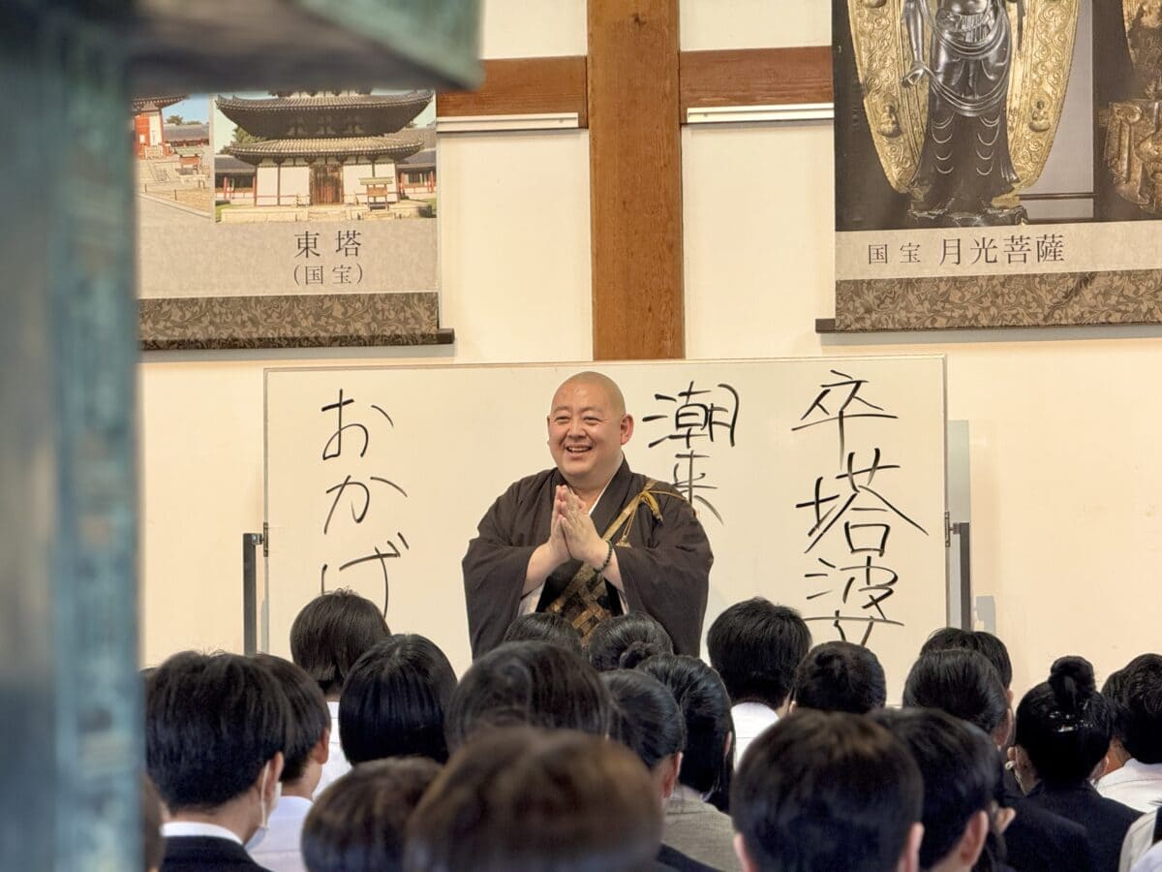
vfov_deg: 12.3
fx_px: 4028
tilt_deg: +1.0
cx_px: 581
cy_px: 436
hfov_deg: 16.4
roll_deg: +0.9
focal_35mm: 120
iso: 250
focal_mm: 15.66
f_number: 2.8
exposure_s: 1/80
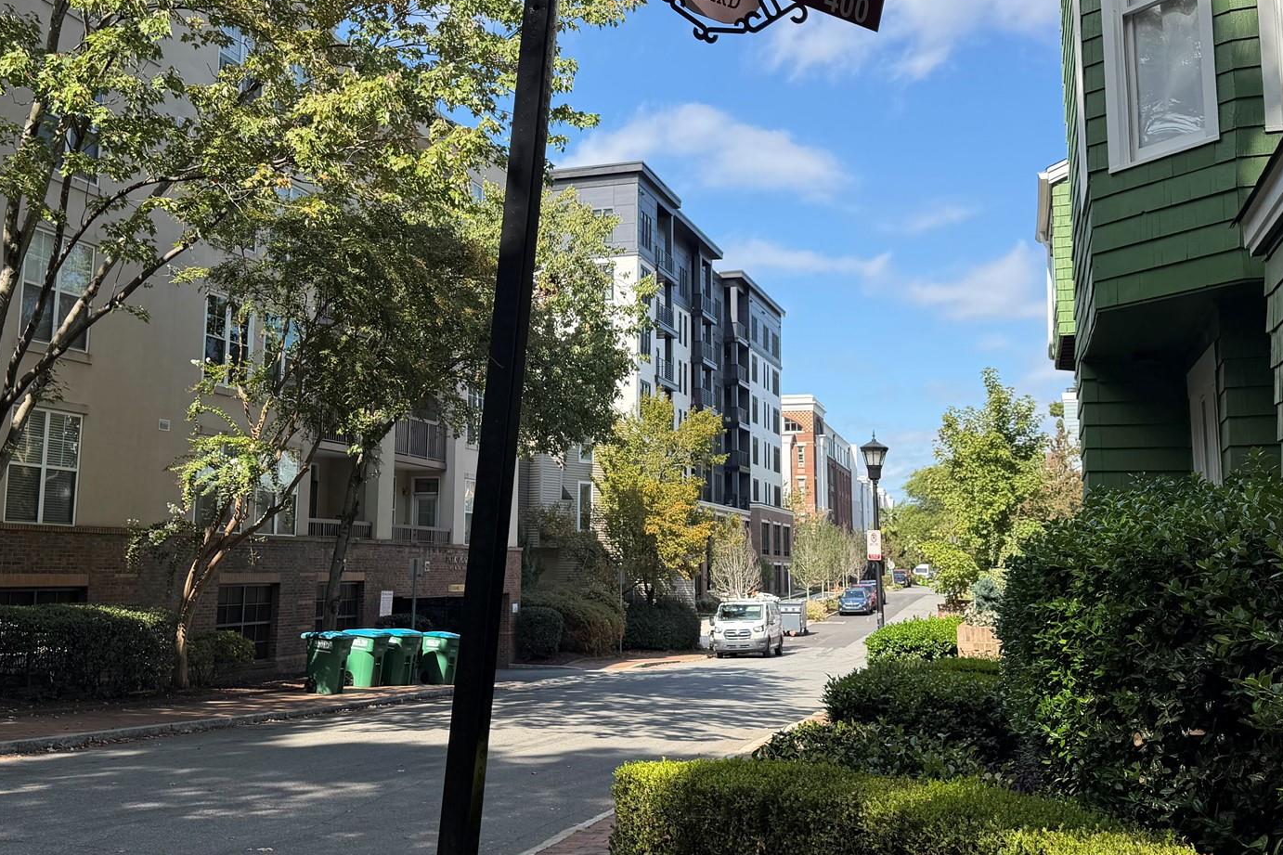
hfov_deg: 51.8
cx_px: 560
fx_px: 1318
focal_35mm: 37
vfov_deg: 35.8
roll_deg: -0.9
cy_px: 343
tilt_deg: +9.5
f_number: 1.78
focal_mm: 6.76
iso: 80
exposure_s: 1/2445
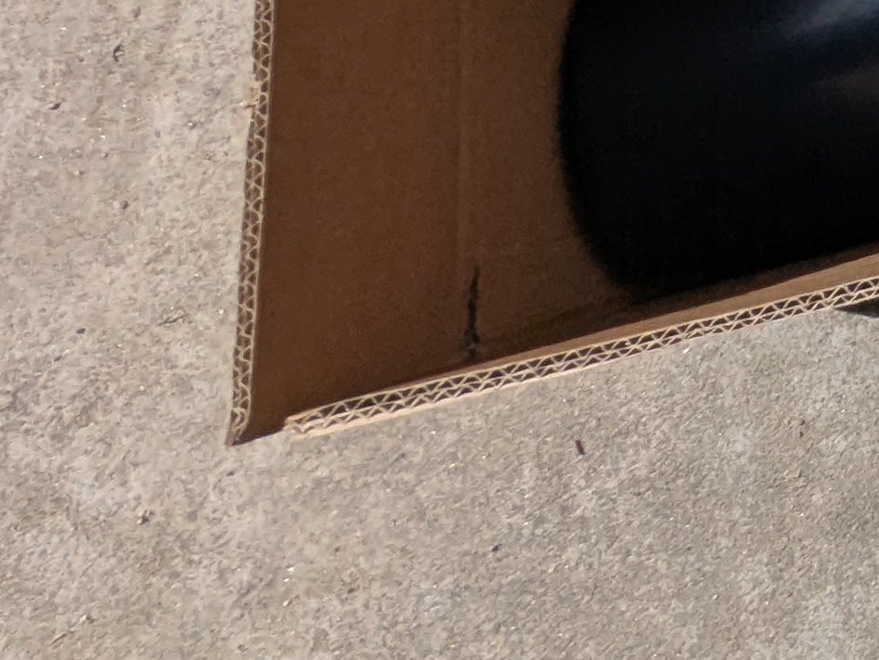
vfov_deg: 16.2
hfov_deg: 18.0
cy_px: -674
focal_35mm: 69
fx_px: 1753
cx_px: 1805
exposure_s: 1/3175
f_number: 2.2
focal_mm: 2.35
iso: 49
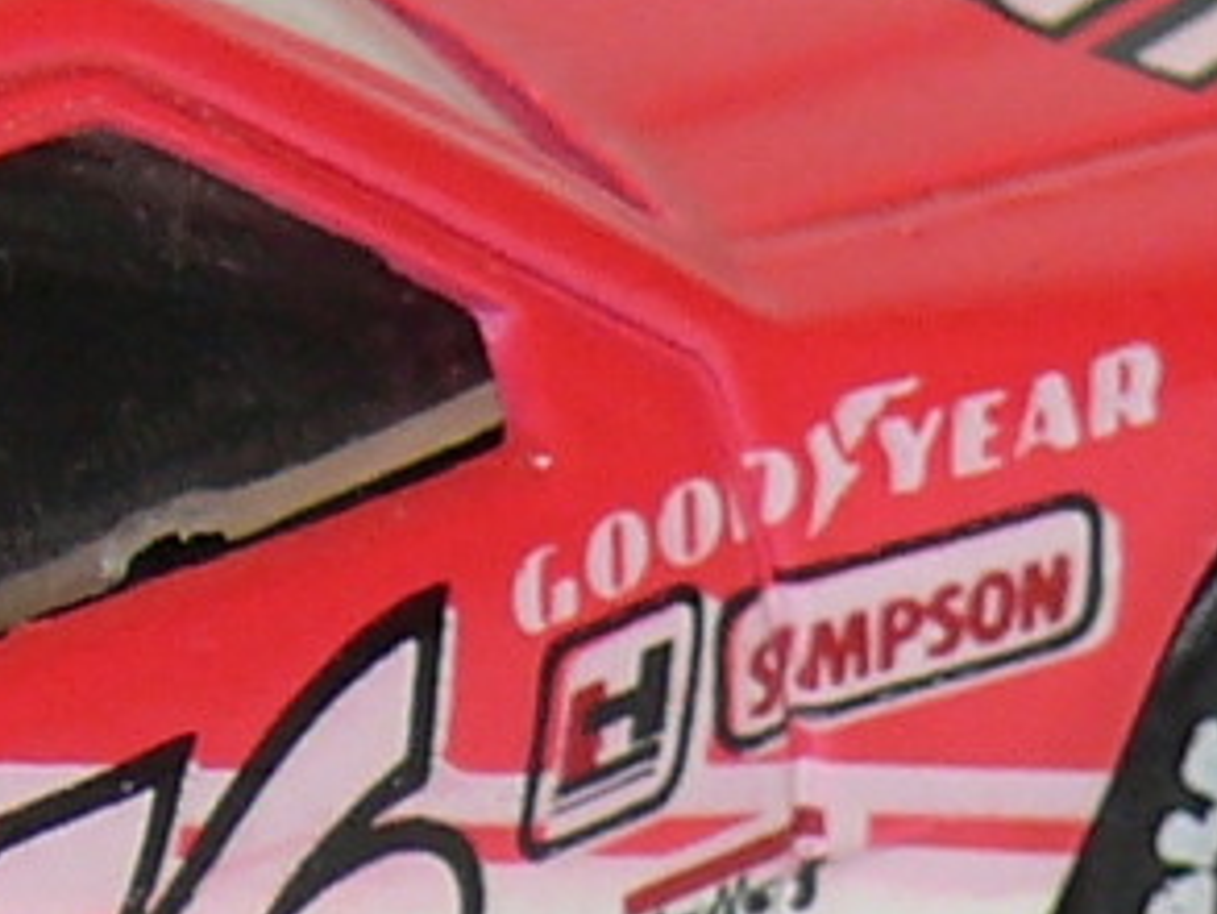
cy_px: 636
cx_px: -656
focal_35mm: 574
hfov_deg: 3.4
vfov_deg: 2.6
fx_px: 20188
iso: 100
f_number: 4
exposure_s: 1/30
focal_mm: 13.7
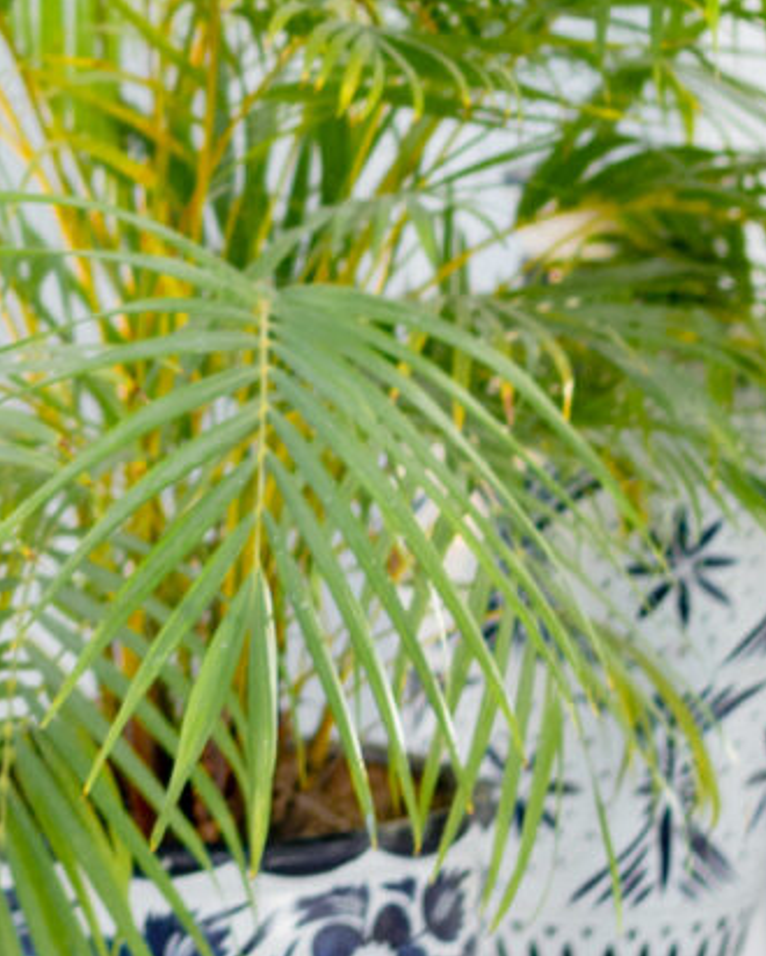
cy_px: 90
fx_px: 5777
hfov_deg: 7.4
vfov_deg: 9.4
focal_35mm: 204
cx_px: -547
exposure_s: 1/160
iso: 160
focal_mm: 35
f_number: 1.6
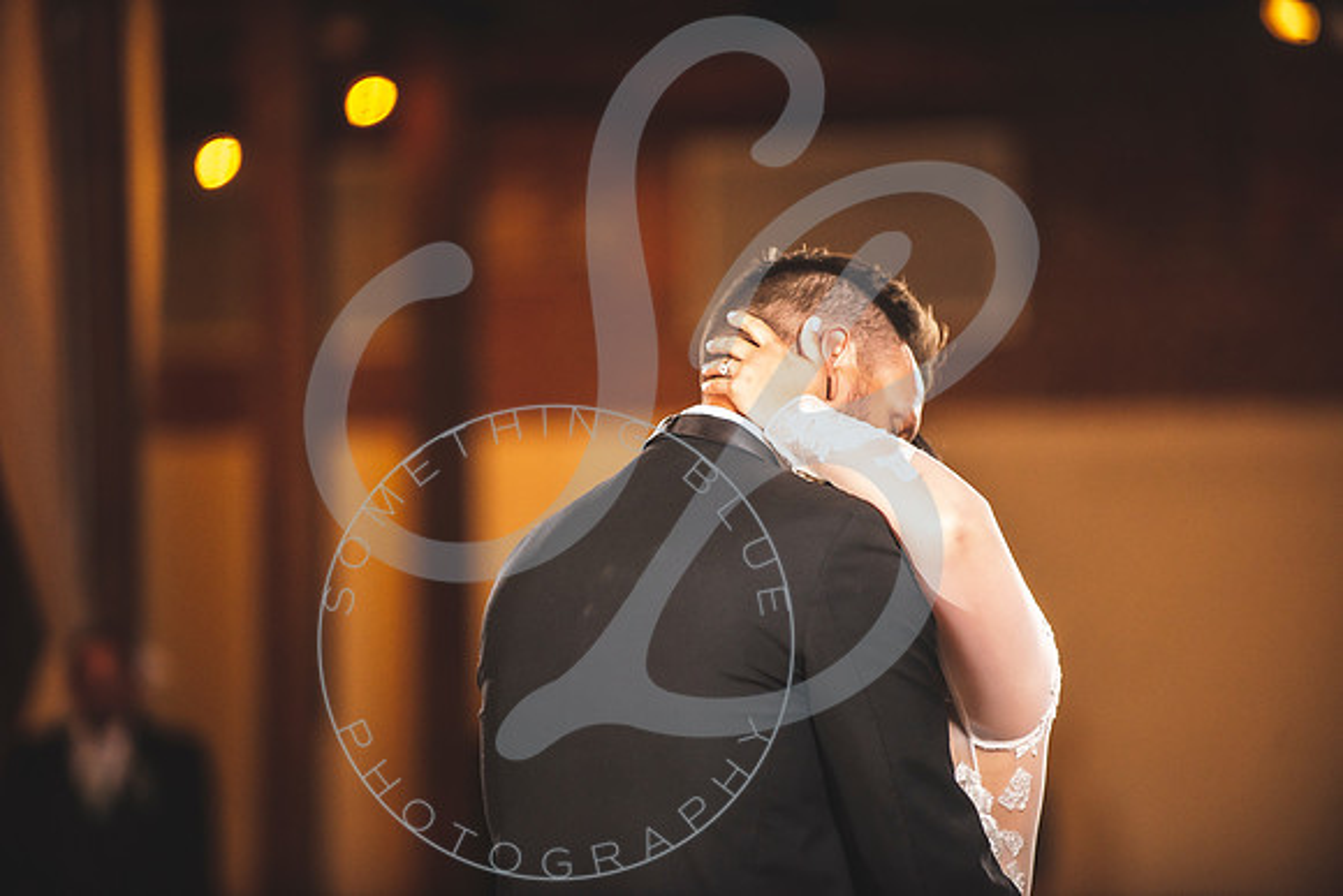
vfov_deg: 6.9
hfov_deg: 10.3
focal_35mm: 200
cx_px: 672
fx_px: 7463
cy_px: 448
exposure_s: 1/200
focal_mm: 200
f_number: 2.8
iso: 800
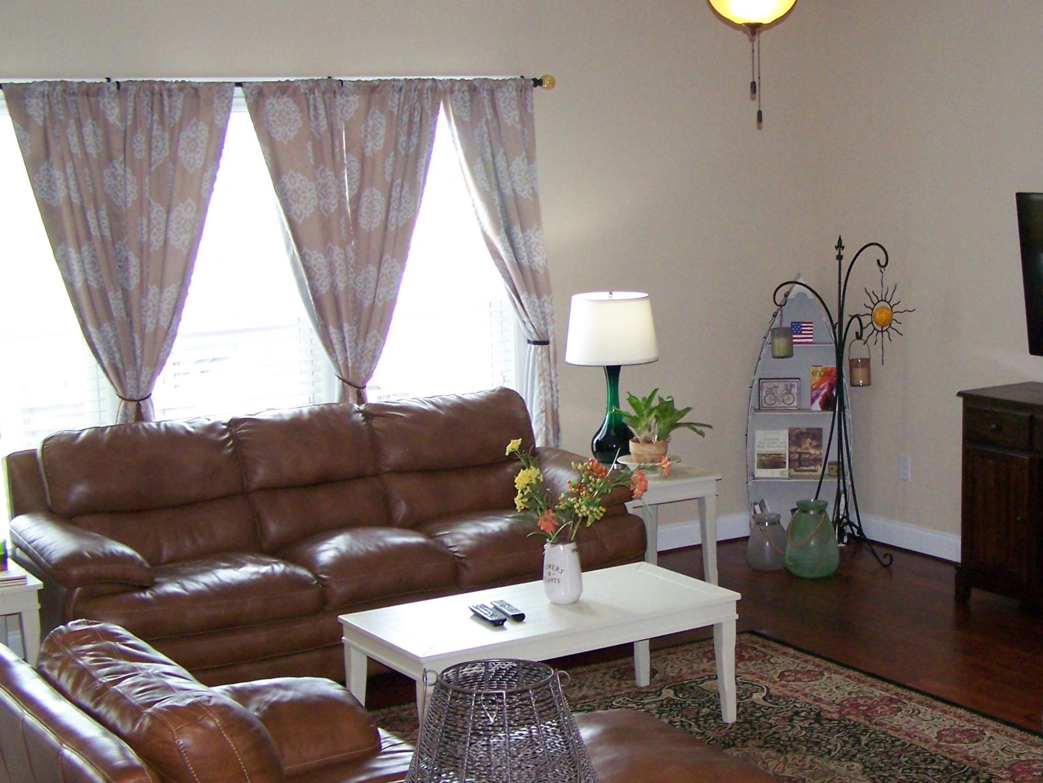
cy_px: 436
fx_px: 1778
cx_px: 744
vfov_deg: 24.8
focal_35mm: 59
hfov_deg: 32.3
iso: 160
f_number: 2.8
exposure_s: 1/60
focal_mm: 6.3
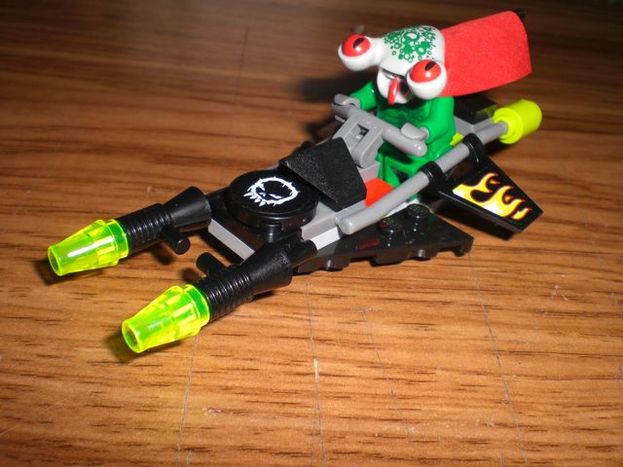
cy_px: 234
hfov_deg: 49.0
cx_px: 312
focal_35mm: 38
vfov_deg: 37.7
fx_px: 684
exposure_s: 1/60
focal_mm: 6.3
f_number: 4.4
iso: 50
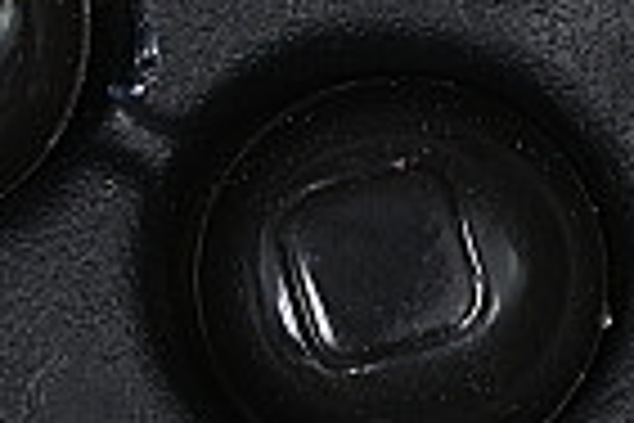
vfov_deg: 2.4
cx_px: -58
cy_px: -680
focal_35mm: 574
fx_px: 10108
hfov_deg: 3.6
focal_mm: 50
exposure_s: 1/50
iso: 160
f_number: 6.3
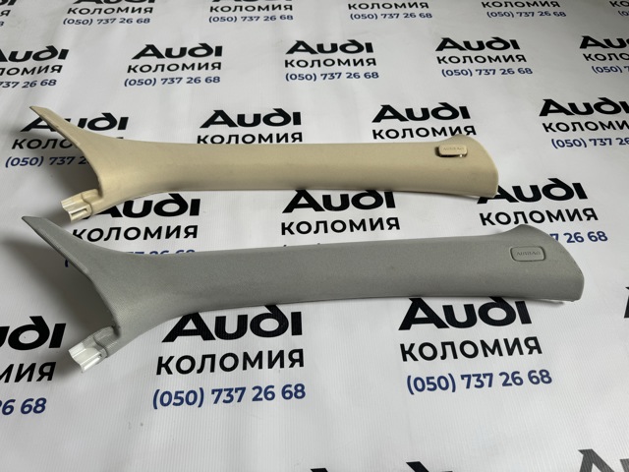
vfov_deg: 56.8
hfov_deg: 71.6
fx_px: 436
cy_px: 236
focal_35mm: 24
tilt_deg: -56.6
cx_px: 314
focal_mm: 6.76
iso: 64
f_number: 1.78
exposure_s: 1/121
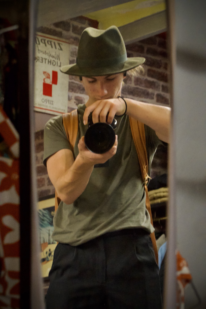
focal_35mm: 120
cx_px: 103
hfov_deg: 11.4
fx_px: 1030
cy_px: 154
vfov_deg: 17.1
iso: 6400
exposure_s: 1/160
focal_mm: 80
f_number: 6.3
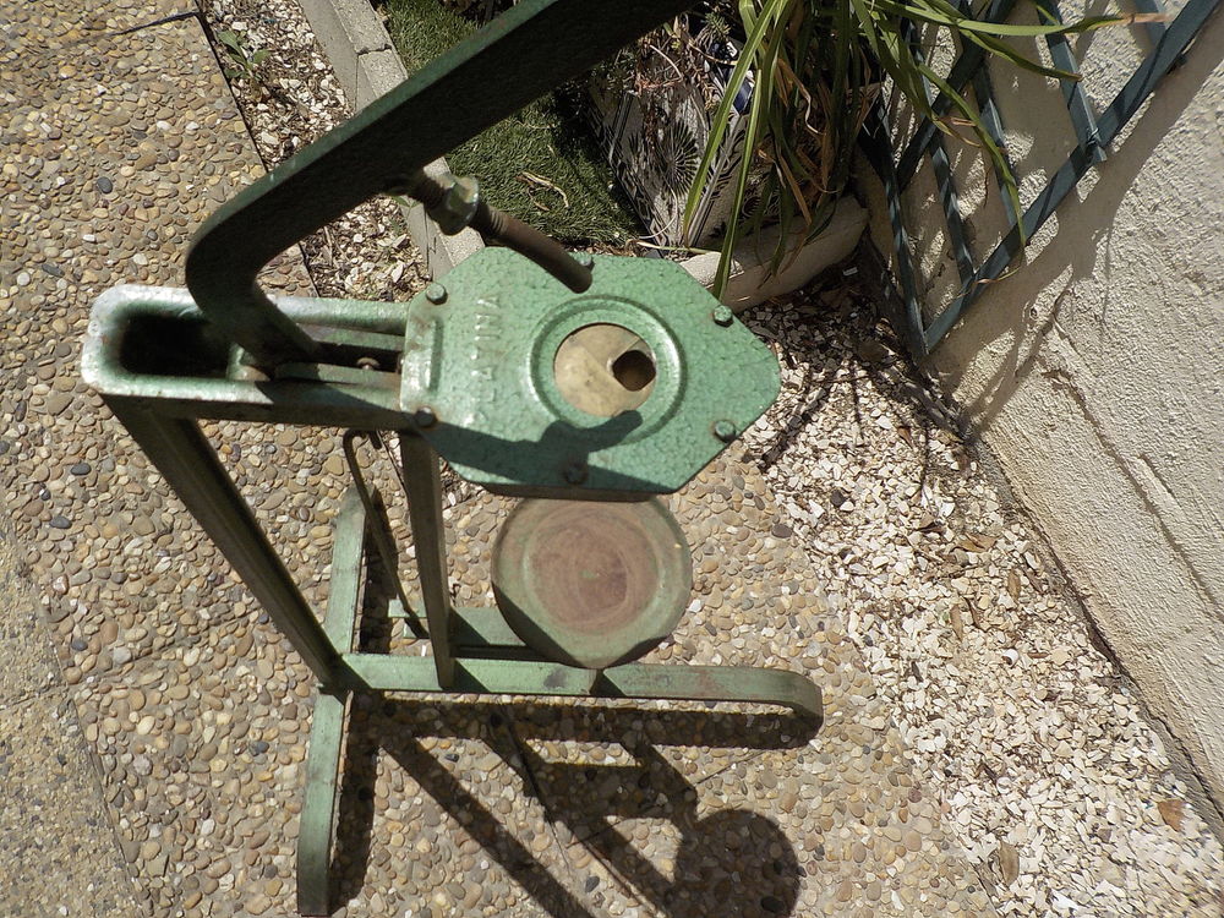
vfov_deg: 46.8
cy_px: 459
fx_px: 1061
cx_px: 612
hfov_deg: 60.0
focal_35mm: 30
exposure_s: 1/640
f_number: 6.6
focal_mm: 4.1
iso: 125
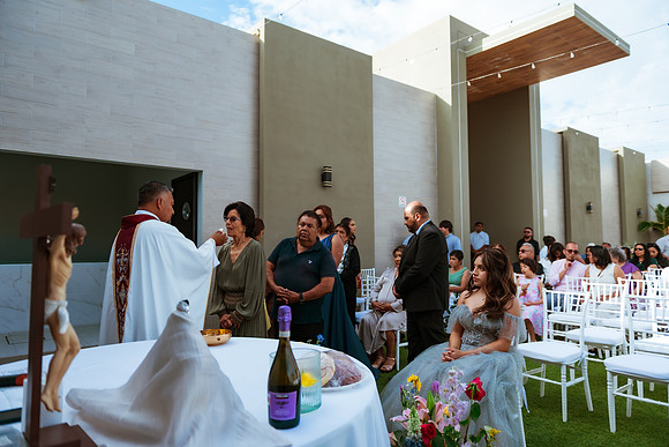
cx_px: 334
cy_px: 224
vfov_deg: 53.2
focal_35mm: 24
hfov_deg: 73.7
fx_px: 446
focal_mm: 24
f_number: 2.8
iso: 100
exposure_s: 1/800
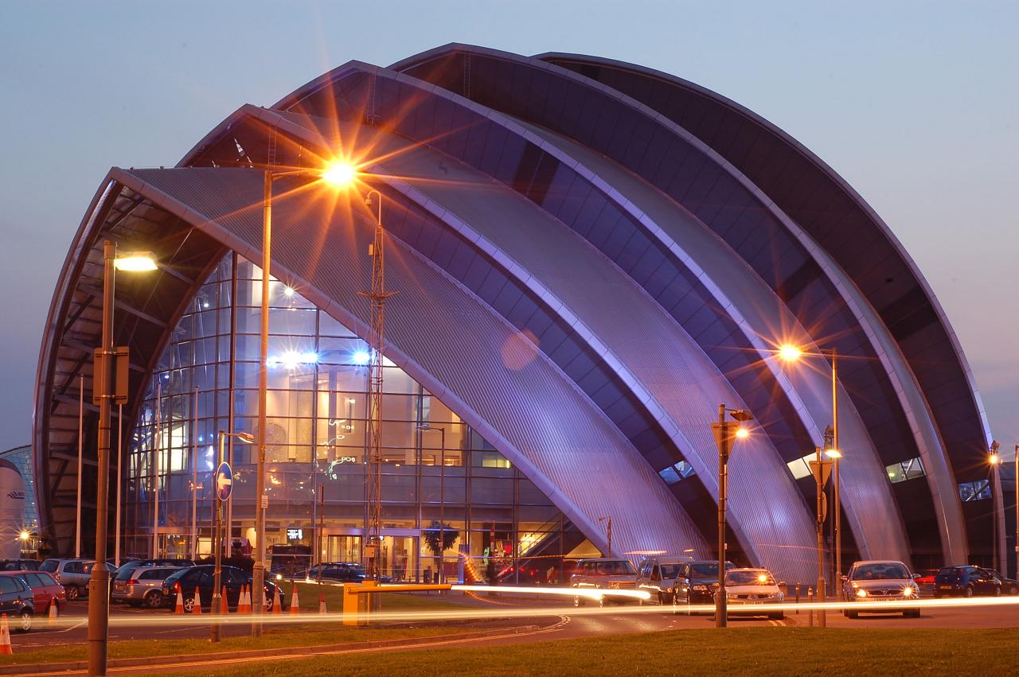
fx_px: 2121
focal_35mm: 75
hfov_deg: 27.0
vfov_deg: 18.1
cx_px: 510
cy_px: 338
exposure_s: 15
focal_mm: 50
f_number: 22
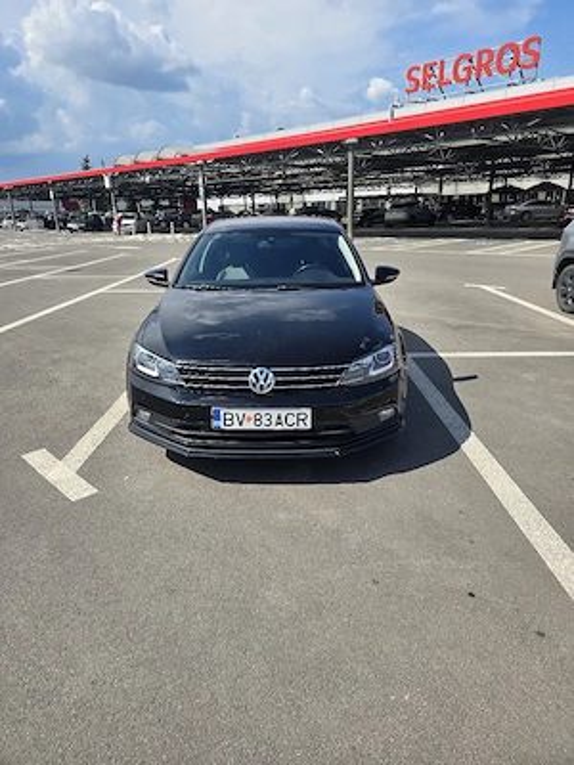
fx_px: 509
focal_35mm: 23
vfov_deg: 73.9
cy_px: 382
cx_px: 287
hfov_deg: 58.9
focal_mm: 6.3
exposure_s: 1/769
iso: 12
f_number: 1.7
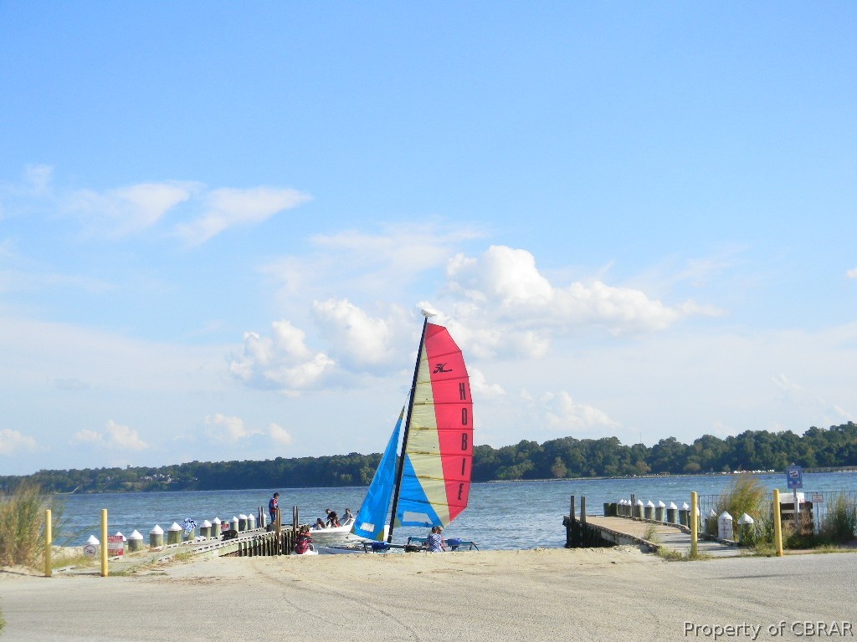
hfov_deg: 34.3
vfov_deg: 26.1
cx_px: 428
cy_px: 321
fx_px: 1386
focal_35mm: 56
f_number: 8.2
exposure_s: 1/207
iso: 80
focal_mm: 10.1
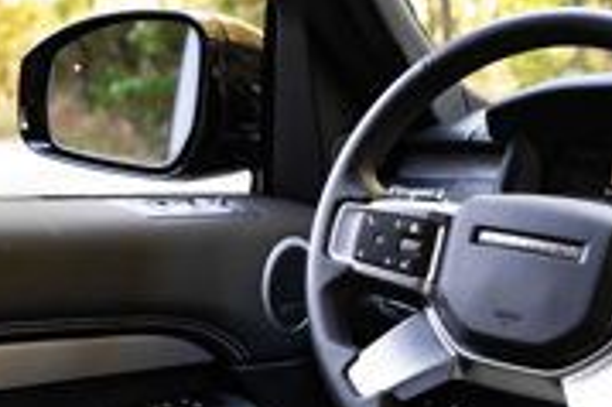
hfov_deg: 23.7
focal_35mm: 86
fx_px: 1461
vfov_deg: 15.8
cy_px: 91
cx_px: 338
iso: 640
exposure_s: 1/200
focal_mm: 24
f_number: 2.8
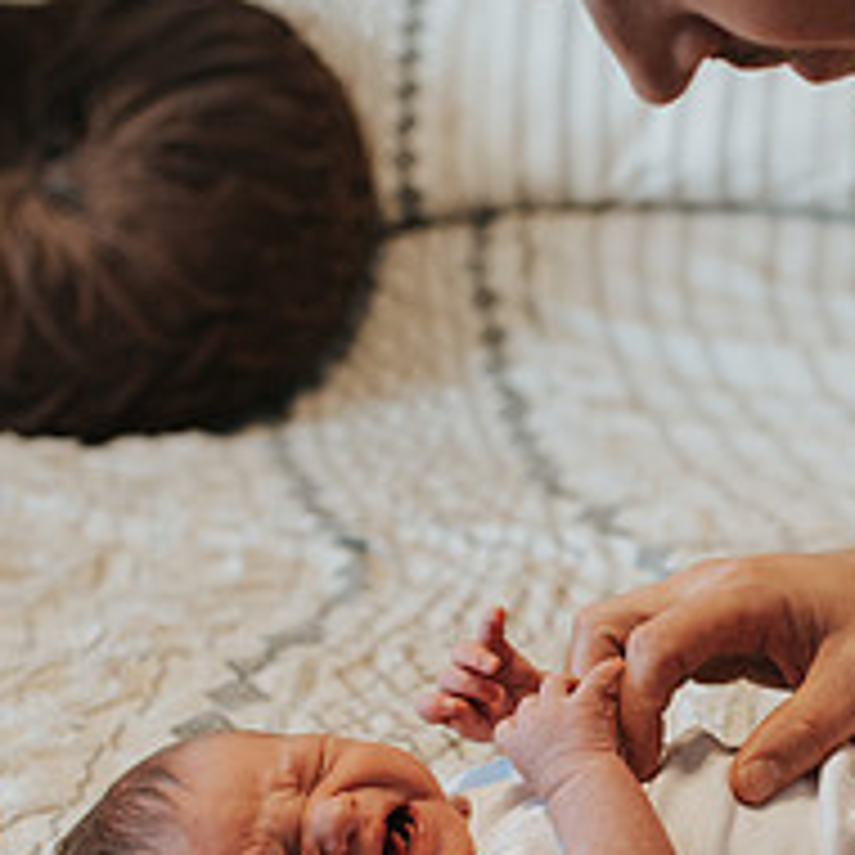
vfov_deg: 18.7
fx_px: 2571
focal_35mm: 92
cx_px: 603
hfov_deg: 18.8
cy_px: 704
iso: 1000
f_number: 2.8
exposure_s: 1/250
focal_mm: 35
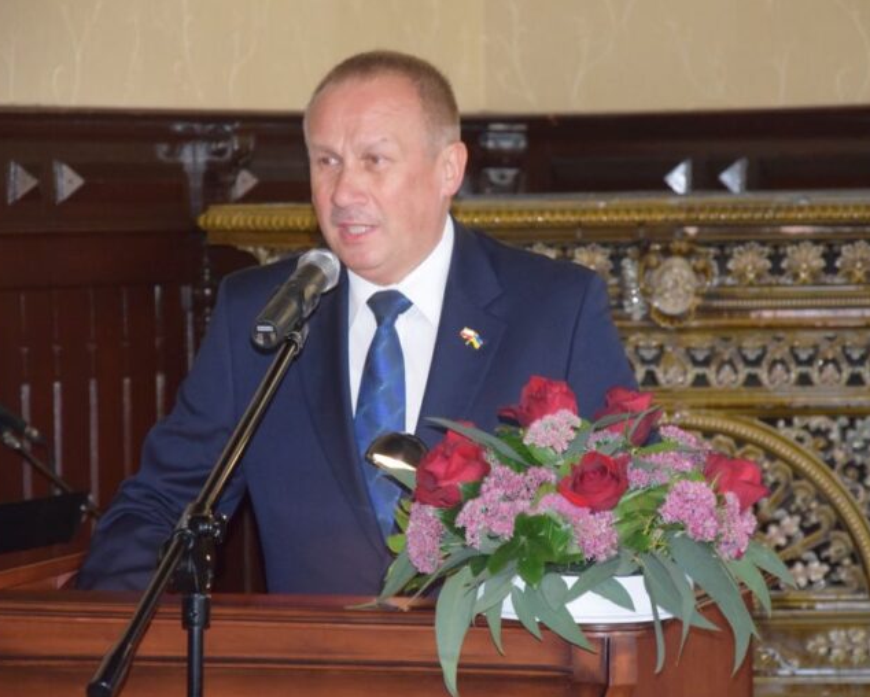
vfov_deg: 9.3
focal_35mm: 167
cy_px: 348
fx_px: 4303
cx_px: 464
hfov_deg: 11.5
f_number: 5.6
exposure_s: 1/60
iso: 3200
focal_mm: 98
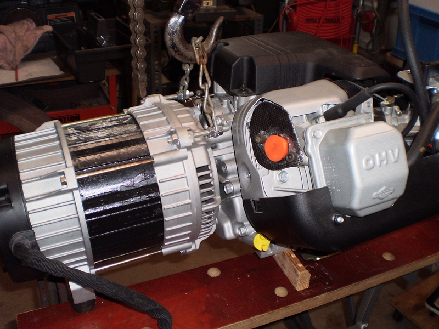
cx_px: 220
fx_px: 457
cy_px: 164
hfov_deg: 51.4
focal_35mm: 36
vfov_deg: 39.7
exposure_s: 1/30
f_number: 3.1
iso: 125
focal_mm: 6.3
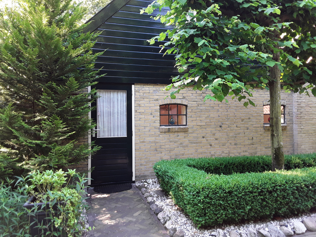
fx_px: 246
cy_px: 118
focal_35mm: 27
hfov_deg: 65.3
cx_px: 158
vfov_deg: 51.4
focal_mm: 2.91
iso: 40
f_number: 1.9
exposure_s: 1/33
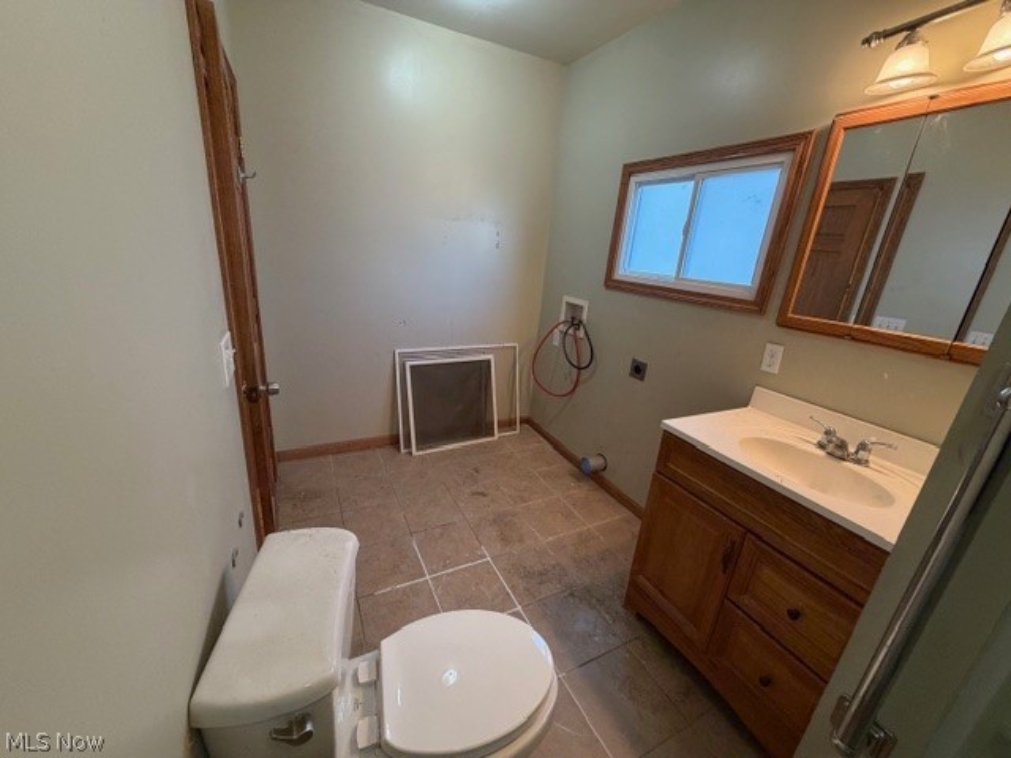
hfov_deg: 102.1
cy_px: 379
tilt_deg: -18.3
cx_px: 506
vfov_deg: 85.7
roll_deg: -4.4
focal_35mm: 14
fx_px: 409
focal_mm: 2.22
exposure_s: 1/60
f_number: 2.2
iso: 320
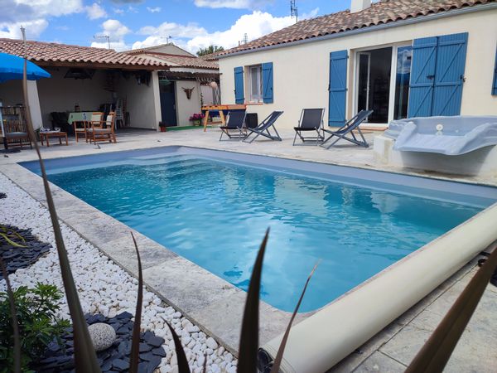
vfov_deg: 54.9
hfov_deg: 69.4
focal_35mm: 25
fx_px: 359
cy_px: 186
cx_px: 248
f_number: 1.9
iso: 50
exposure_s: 1/561
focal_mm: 6.04
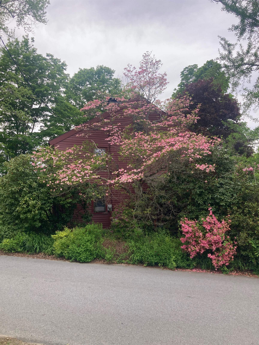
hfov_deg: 49.7
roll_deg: -0.2
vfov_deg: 63.4
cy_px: 172
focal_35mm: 28
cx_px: 130
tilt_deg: +4.0
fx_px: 279
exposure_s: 1/1143
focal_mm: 3.99
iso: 20
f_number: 1.8
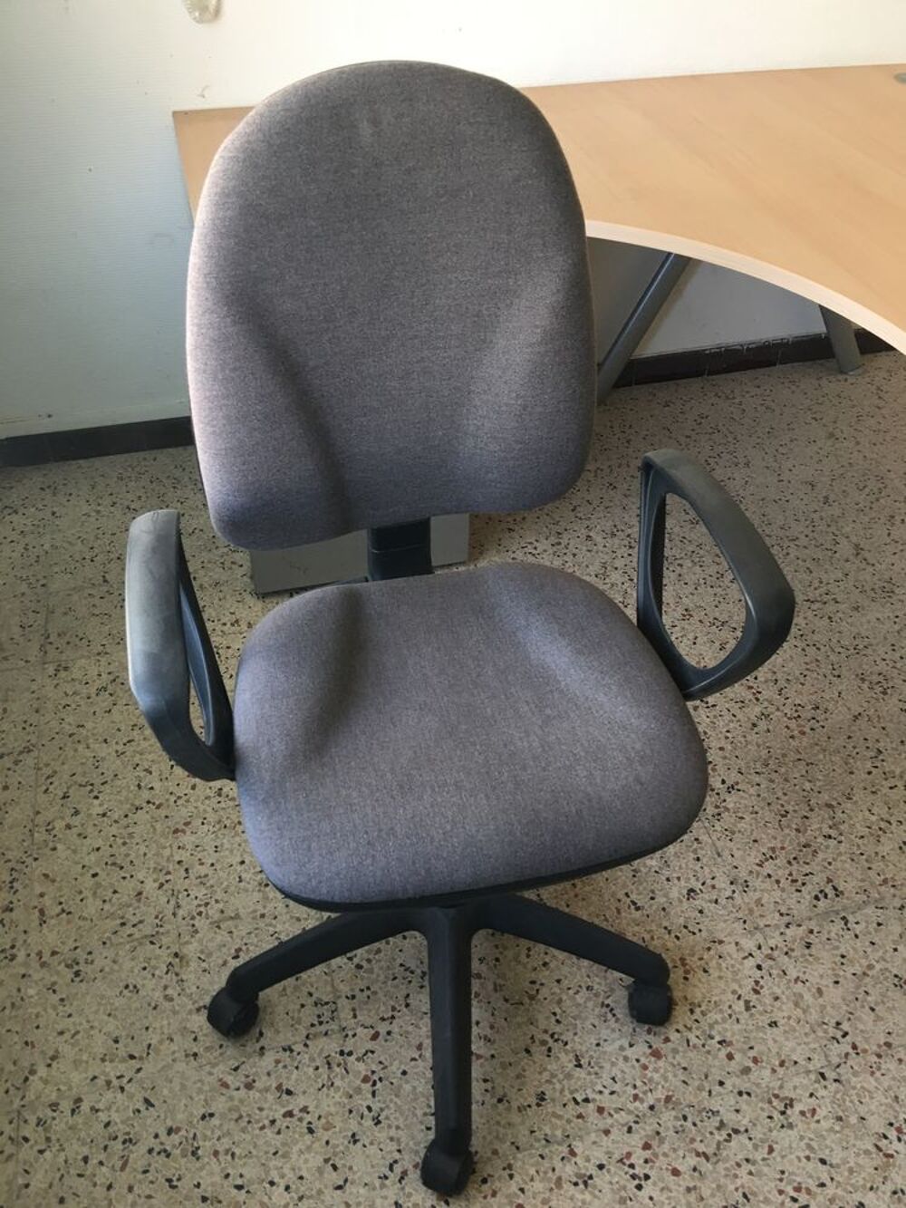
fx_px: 1012
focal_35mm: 29
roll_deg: -1.2
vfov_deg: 61.7
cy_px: 604
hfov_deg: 48.2
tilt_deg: -43.6
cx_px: 453
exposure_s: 1/17
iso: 40
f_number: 2.2
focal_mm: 4.15
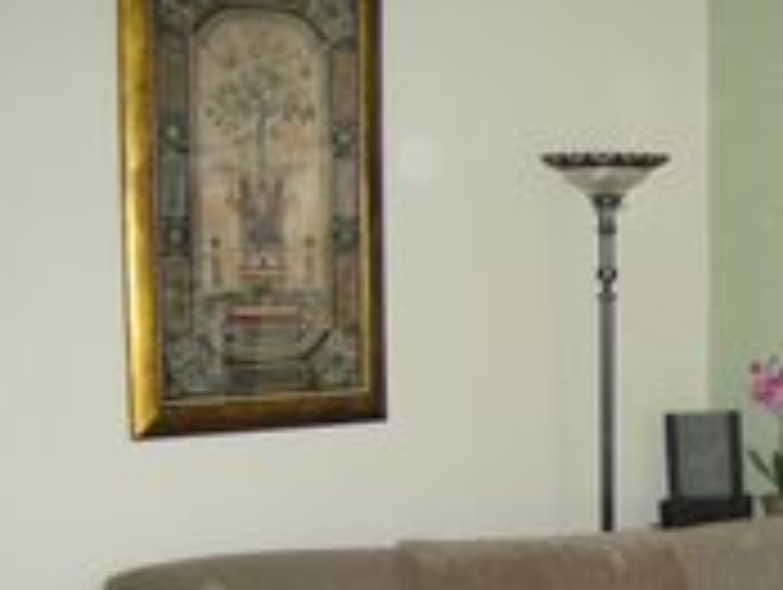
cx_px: 801
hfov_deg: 24.4
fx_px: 1721
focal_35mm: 76
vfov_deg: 19.3
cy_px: 459
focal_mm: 6
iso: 200
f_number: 2.8
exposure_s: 1/60
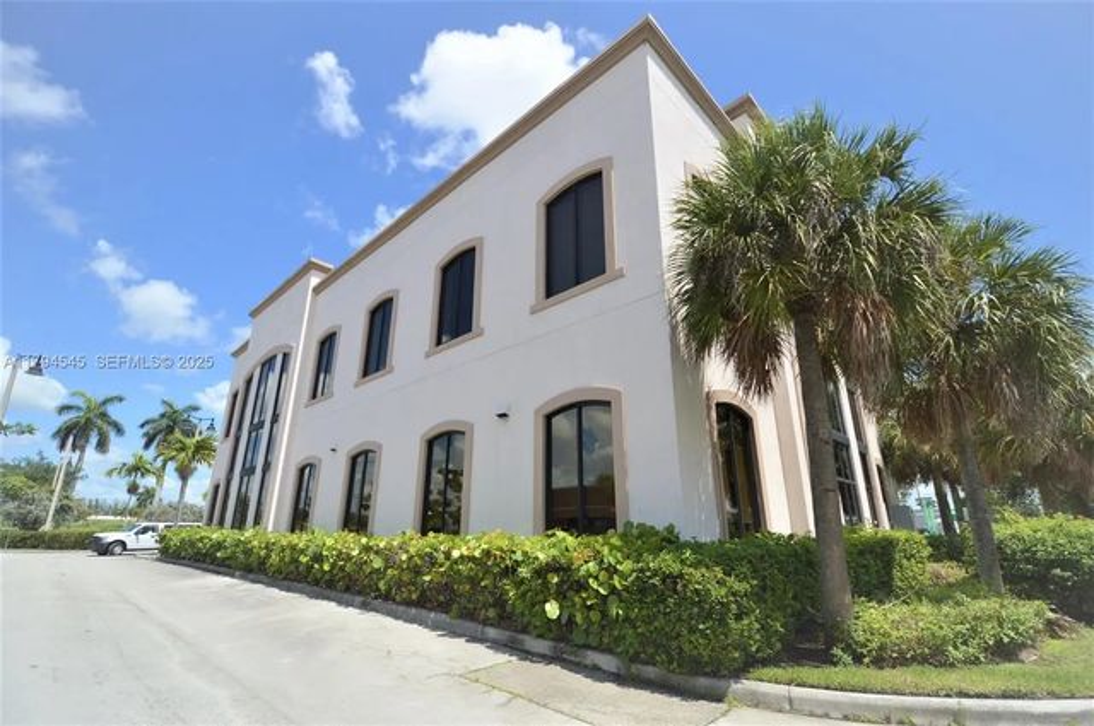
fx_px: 455
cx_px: 547
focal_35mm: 15
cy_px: 363
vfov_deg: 77.2
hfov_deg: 100.5
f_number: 3.5
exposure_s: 1/1250
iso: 100
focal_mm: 10
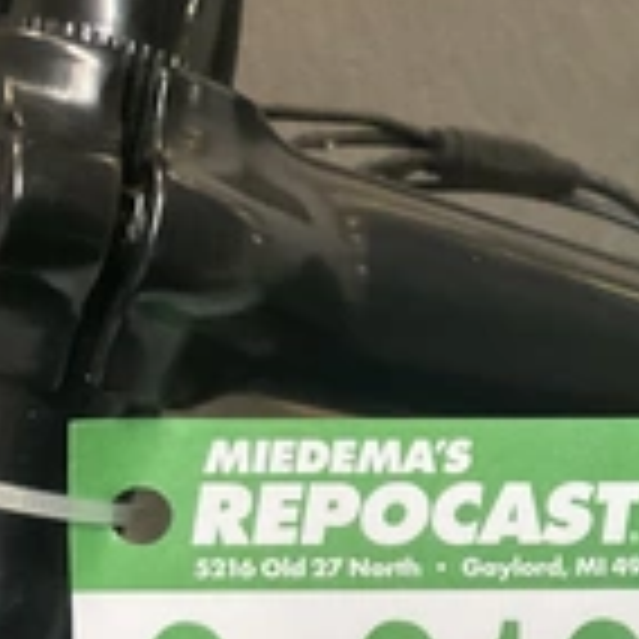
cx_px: 788
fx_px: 1504
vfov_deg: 23.5
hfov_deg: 22.0
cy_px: 544
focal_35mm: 72
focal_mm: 3
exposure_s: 1/60
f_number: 1.8
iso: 200
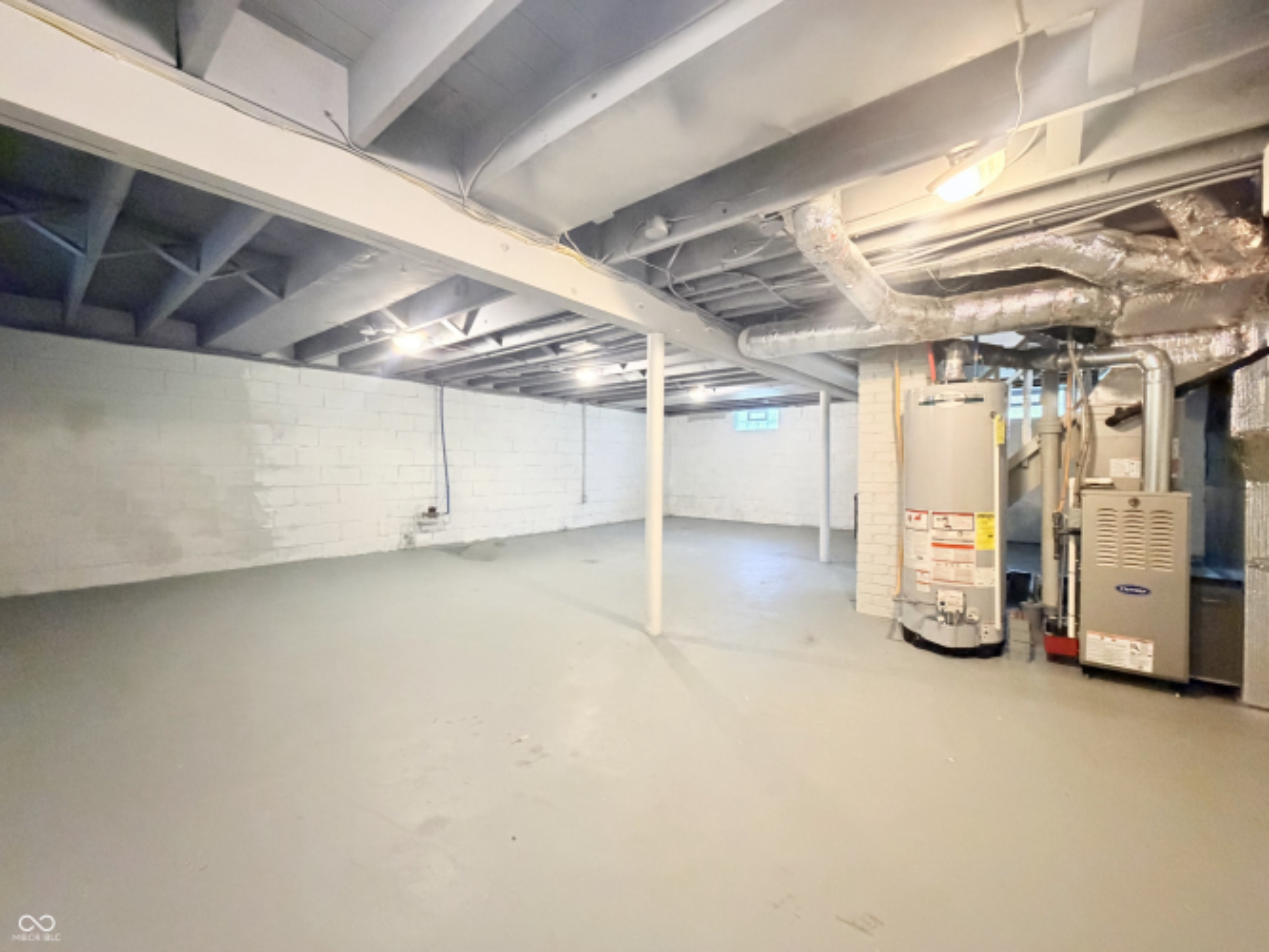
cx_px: 634
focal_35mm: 14
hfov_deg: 102.1
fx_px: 513
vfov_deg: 85.7
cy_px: 476
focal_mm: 2.22
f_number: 2.2
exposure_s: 1/60
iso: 1250
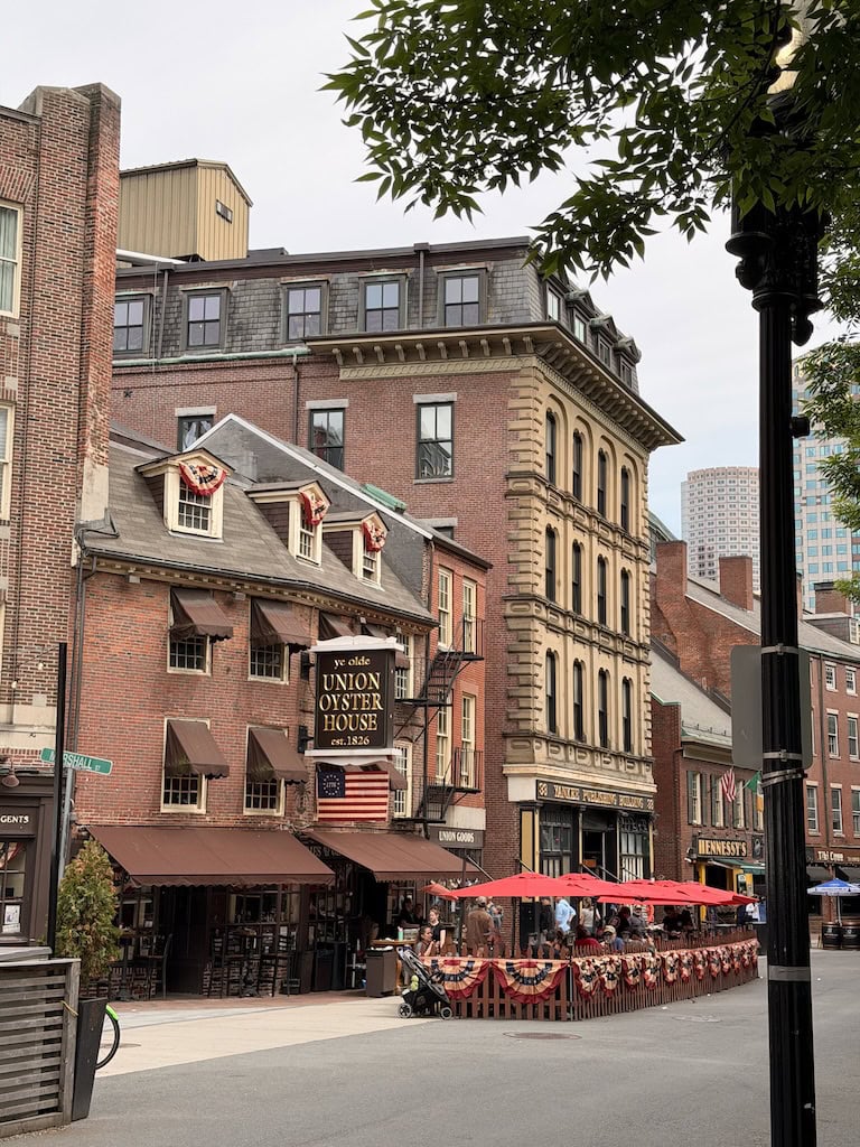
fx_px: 1590
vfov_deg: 39.7
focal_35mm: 48
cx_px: 430
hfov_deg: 30.3
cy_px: 574
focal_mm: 6.8
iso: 100
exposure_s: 1/2342
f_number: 1.8
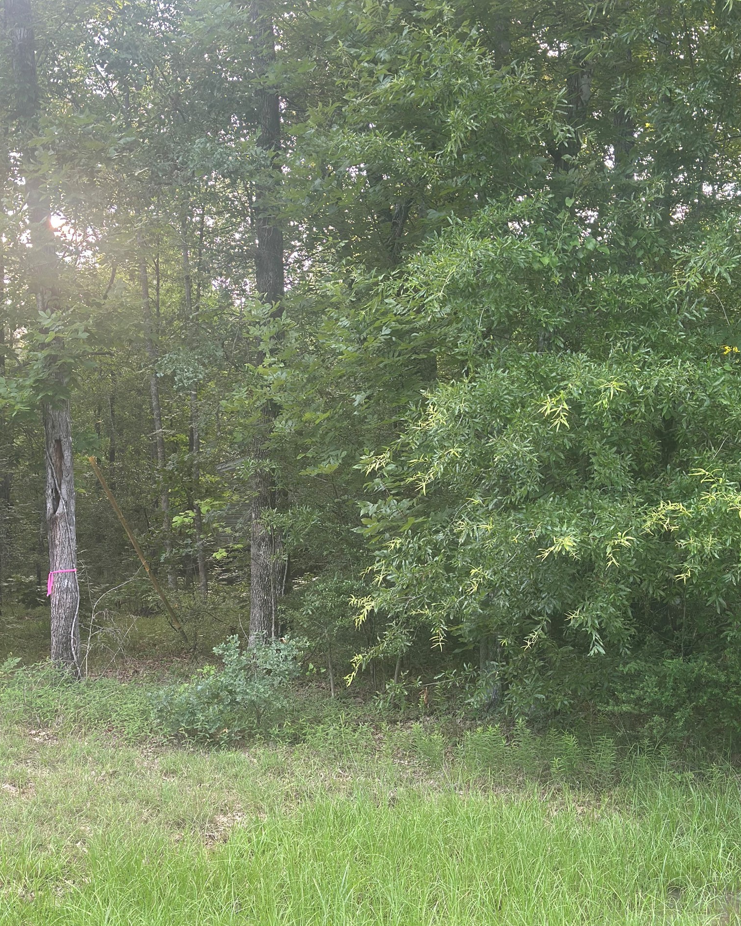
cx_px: 377
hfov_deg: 29.7
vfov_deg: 36.6
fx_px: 1398
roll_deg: -0.2
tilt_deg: +1.6
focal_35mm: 51
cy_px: 496
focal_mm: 6.86
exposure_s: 1/115
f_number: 1.78
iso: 125
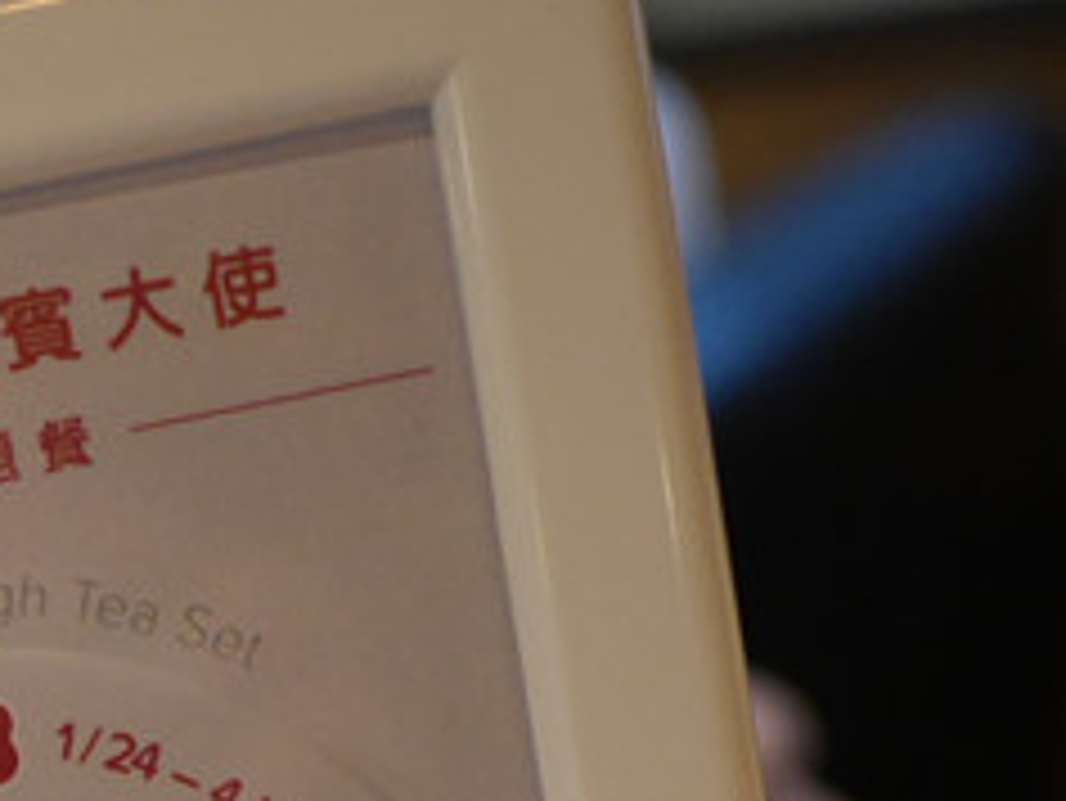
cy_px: 1415
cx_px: -270
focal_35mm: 114
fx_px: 3512
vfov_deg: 12.0
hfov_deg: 16.4
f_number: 1.7
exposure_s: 1/60
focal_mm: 15
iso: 1000
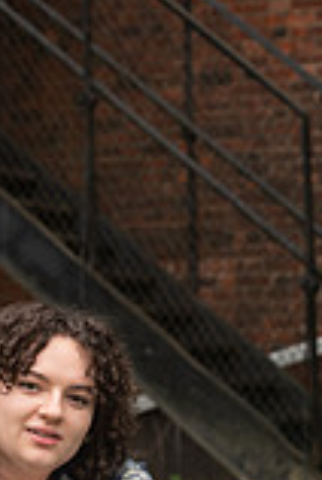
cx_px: 112
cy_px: 404
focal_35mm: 199
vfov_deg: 10.3
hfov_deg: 6.9
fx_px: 2658
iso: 320
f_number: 5
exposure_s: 1/200
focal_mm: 70
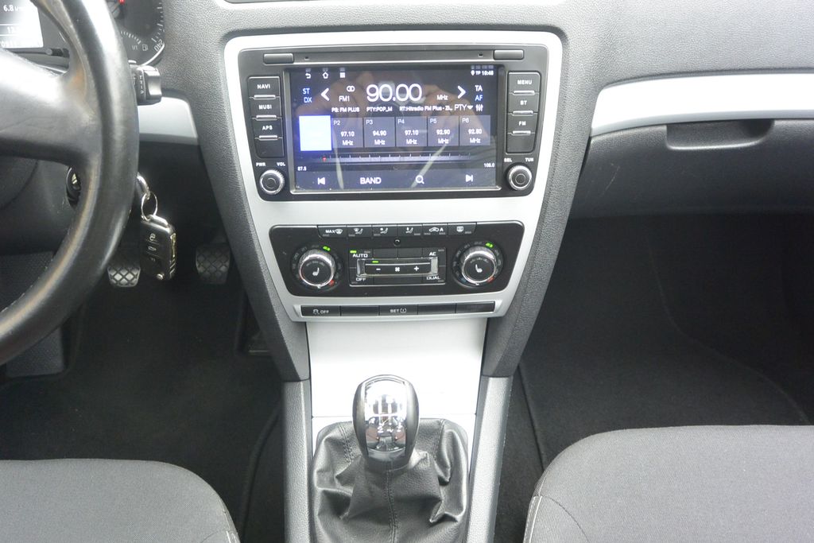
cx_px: 407
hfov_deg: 61.9
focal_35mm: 30
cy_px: 272
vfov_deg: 43.6
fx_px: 678
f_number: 3.5
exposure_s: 1/60
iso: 640
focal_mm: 11.4
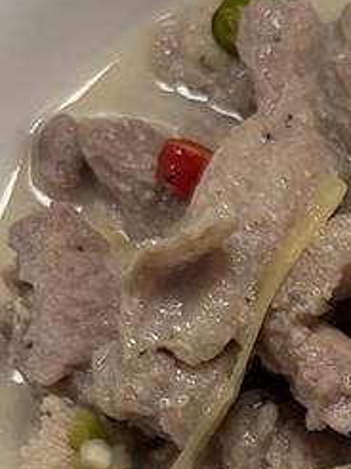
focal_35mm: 74
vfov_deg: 26.3
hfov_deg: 18.9
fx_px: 1002
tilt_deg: -73.3
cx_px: 409
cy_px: 292
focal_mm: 5.96
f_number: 1.6
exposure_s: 1/60
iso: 64
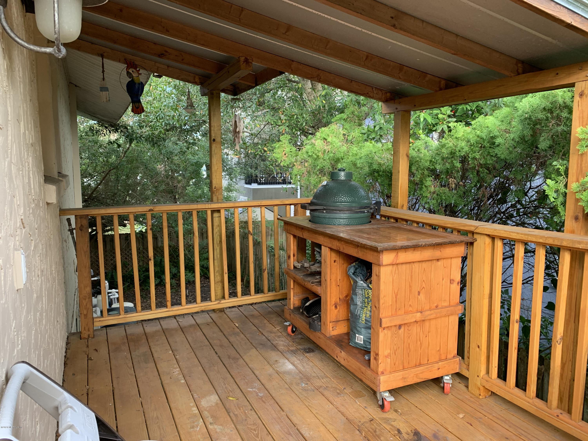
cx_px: 294
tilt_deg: -5.7
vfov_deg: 53.1
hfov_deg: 67.3
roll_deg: +1.6
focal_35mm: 26
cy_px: 220
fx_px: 442
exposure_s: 1/121
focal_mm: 4.25
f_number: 1.8
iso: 64
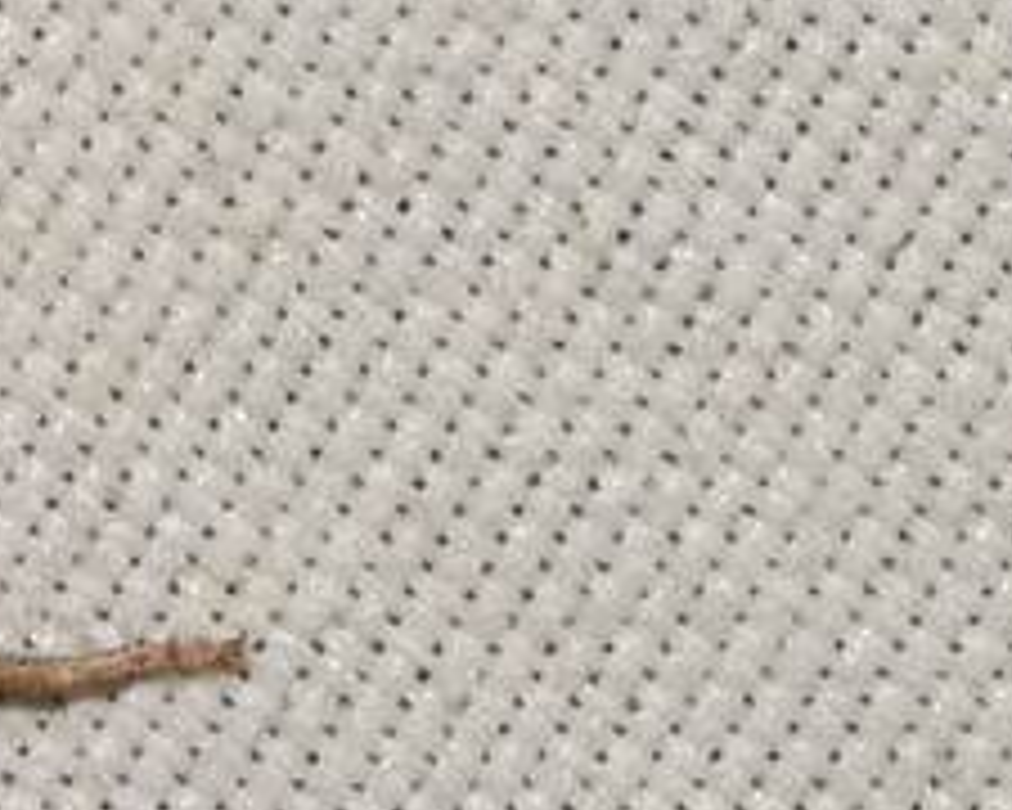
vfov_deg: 1.8
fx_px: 25159
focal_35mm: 840
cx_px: -648
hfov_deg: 2.3
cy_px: 990
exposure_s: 1/160
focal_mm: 140
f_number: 14
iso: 500
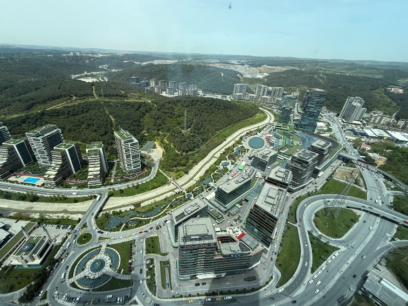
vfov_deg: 78.0
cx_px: 190
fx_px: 189
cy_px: 160
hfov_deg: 94.4
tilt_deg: -29.9
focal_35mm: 16
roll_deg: -1.5
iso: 50
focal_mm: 2.22
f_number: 2.2
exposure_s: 1/864
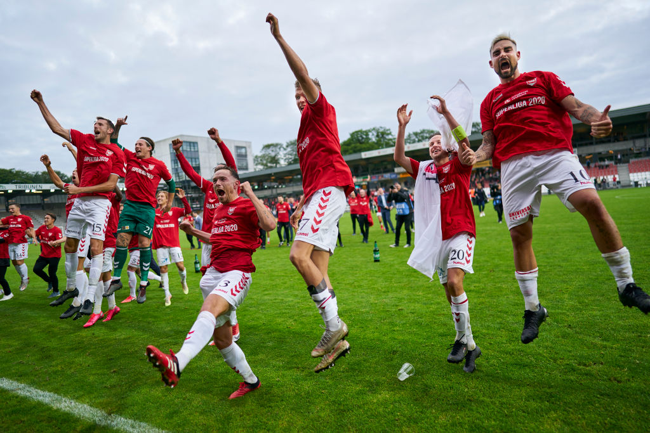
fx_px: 433
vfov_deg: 53.1
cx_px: 325
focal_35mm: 24
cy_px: 216
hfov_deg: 73.7
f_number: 1.4
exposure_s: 1/1250
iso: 250
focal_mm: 24
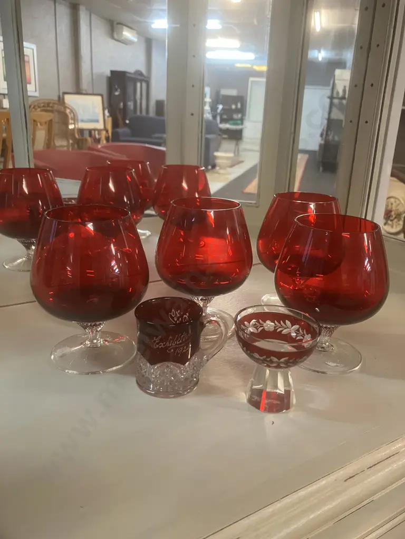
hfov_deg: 49.7
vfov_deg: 63.4
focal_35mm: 28
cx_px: 202
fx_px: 437
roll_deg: -2.3
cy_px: 270
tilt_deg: -16.2
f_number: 1.8
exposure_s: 1/50
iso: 250
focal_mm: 3.99
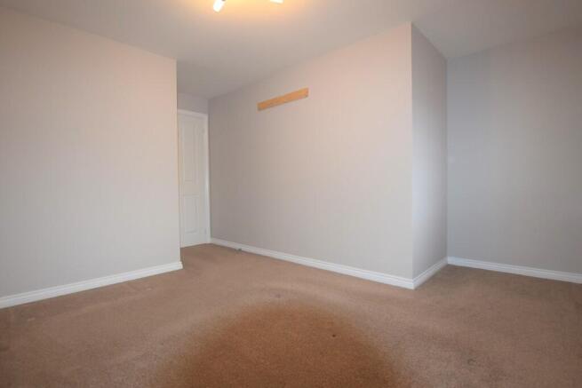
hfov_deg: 100.4
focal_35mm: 15
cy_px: 194
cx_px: 291
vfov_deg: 77.4
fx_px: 243
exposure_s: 1/60
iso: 900
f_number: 3.5
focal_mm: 10
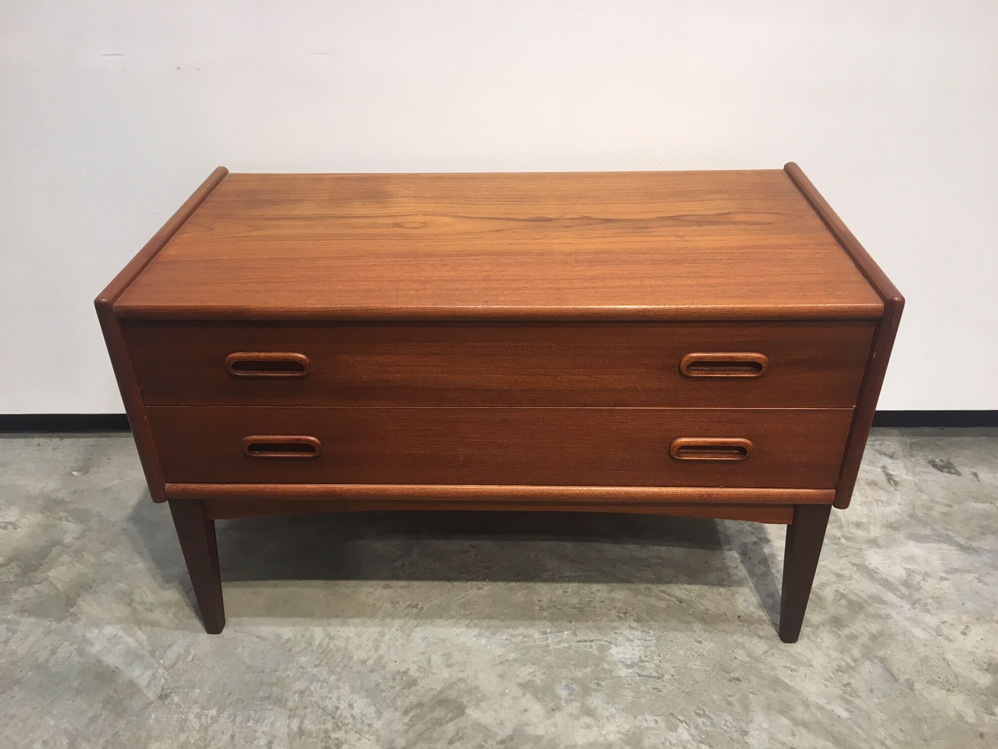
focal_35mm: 29
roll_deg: +0.9
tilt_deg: -30.9
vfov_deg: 48.2
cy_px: 374
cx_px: 499
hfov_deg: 61.7
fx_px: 836
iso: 32
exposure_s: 1/33
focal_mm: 4.15
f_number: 2.2
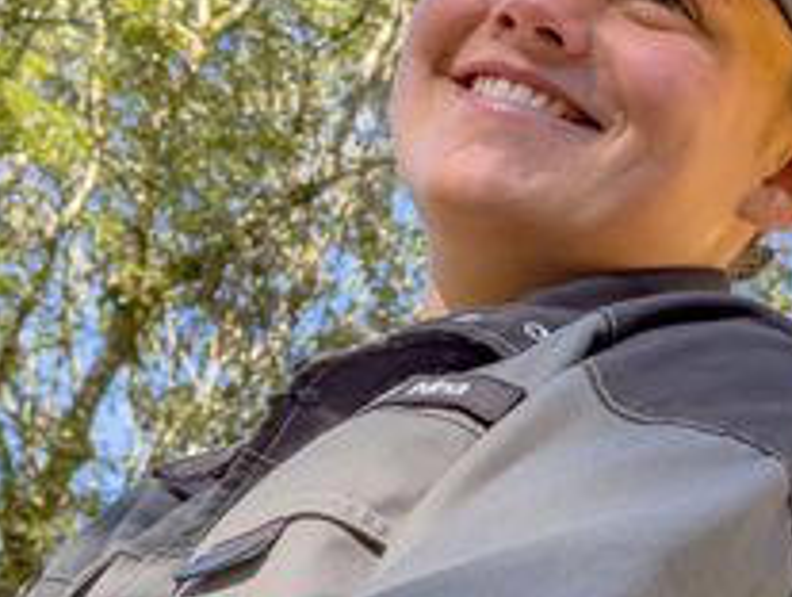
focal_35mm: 190
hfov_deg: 10.4
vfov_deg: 7.8
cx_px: 230
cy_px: 448
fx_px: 4355
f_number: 2.8
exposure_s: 1/100
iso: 40
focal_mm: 9
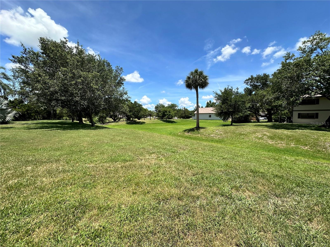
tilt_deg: -4.0
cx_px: 165
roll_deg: +0.2
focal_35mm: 14
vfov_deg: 85.7
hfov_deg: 102.1
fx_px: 133
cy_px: 124
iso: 40
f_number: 2.2
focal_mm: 2.22
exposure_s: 1/1642
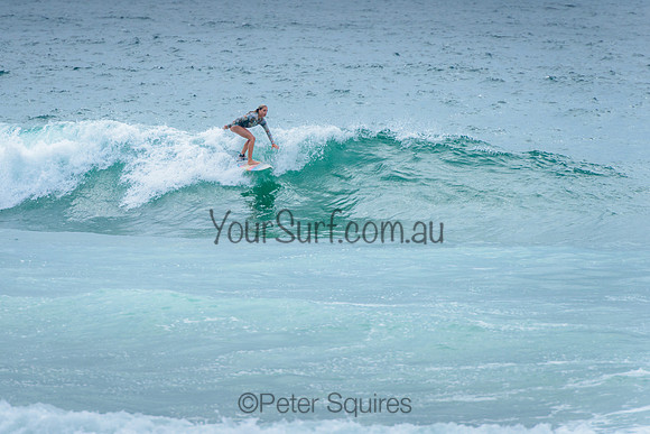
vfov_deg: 2.8
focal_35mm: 490
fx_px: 8852
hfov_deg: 4.2
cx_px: 264
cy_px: 181
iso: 500
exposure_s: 1/1600
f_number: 7.1
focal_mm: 400
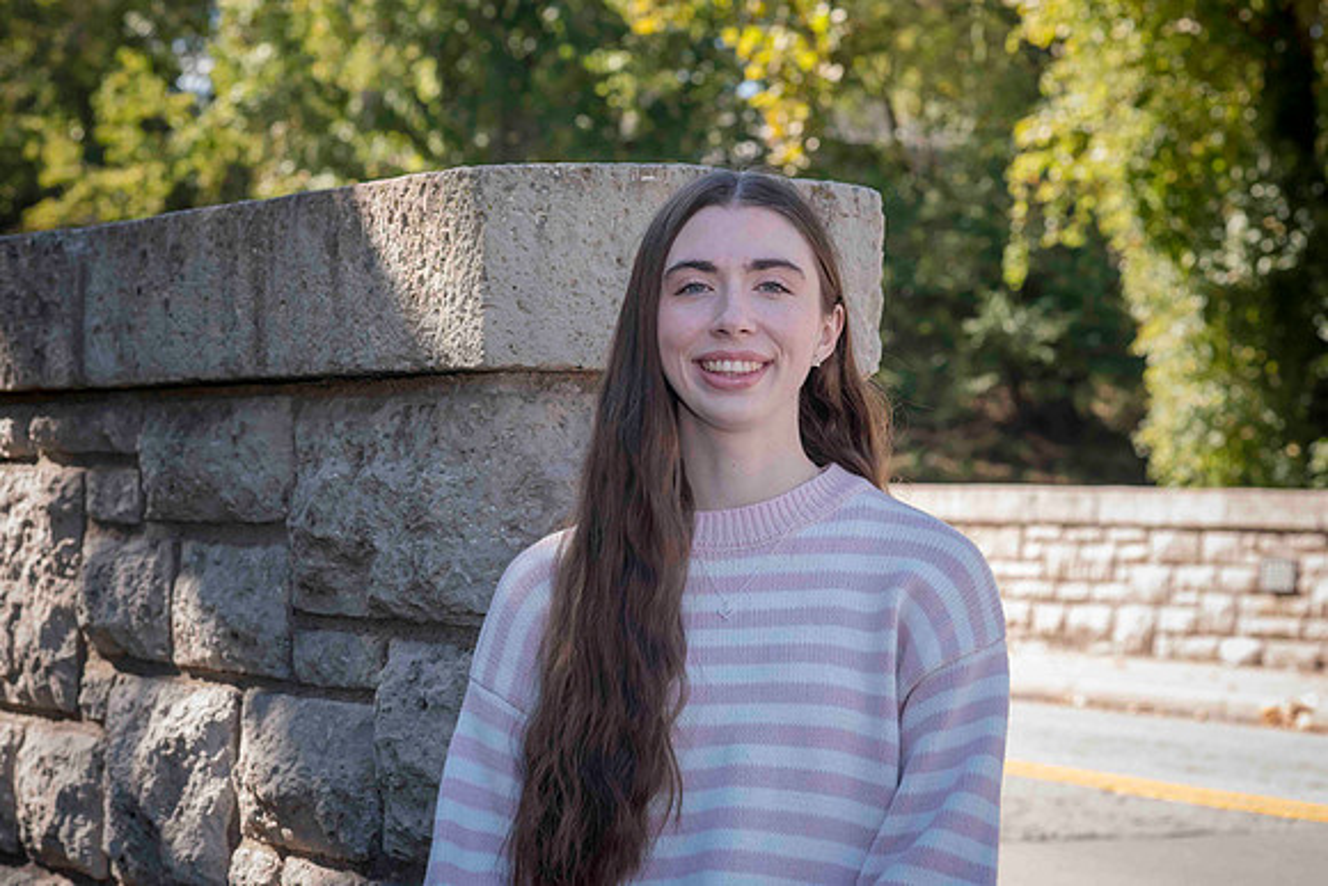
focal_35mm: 89
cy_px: 425
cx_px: 663
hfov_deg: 22.9
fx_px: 3282
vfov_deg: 15.4
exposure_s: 1/250
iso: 500
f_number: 8
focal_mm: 85
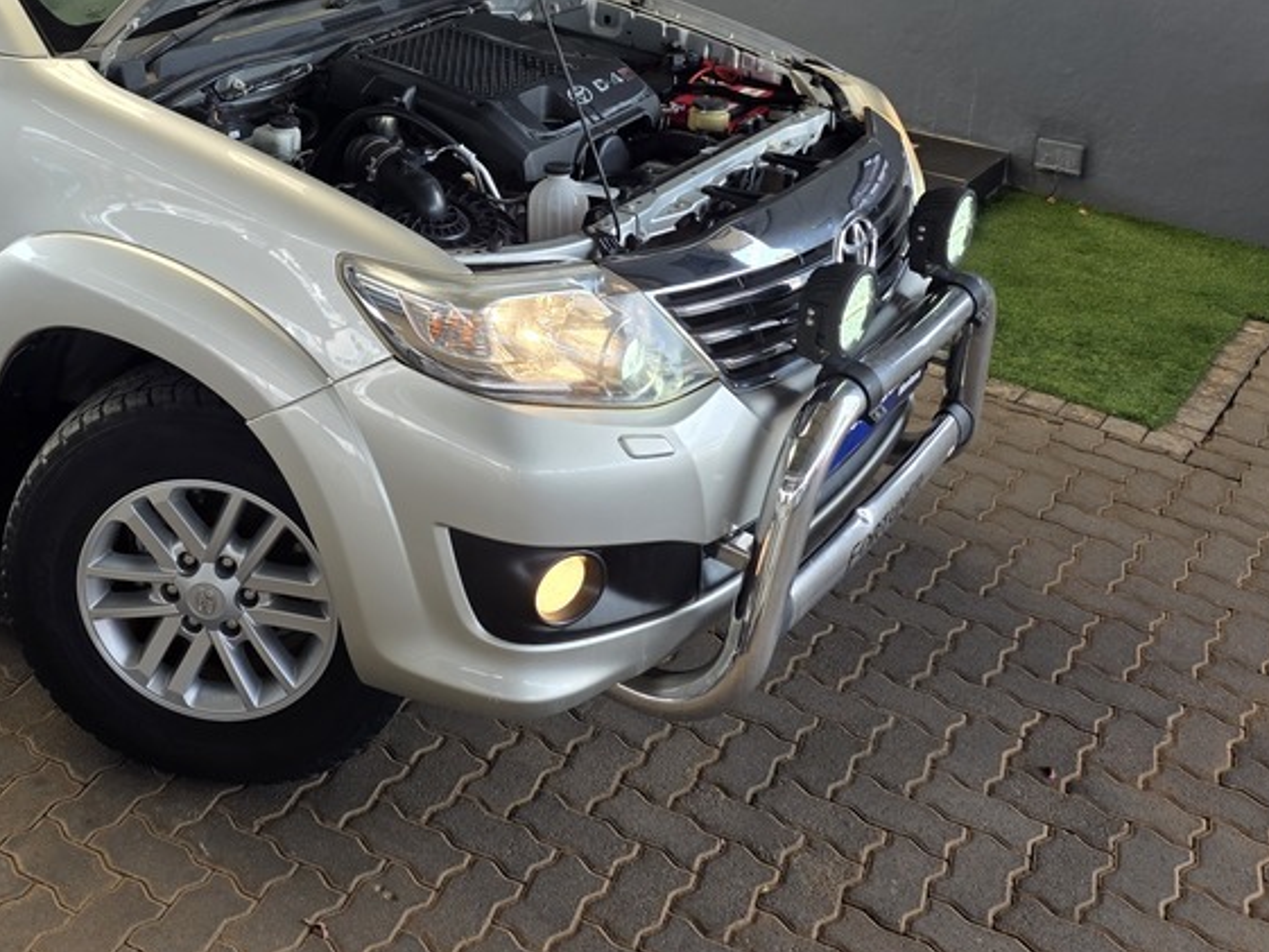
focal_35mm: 42
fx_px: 1540
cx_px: 321
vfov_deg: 32.7
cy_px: 104
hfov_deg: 43.4
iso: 40
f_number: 1.7
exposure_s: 1/180
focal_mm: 6.25
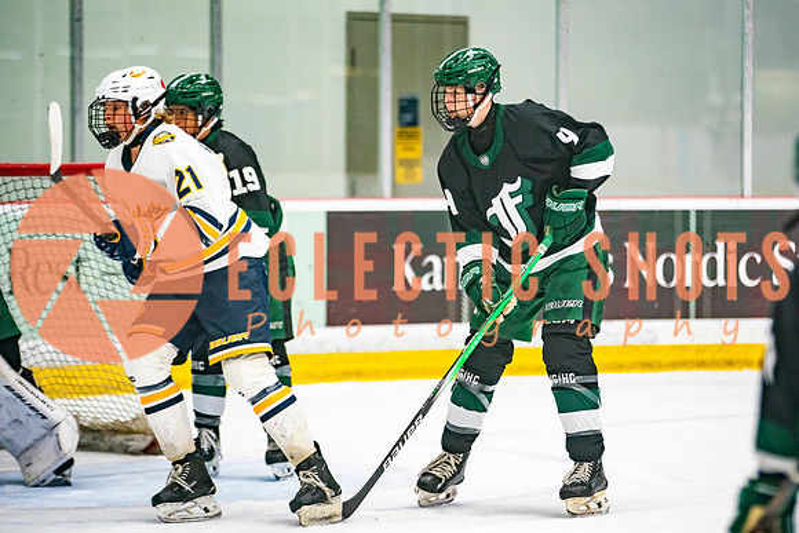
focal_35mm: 205
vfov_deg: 6.7
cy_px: 245
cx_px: 491
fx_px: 4555
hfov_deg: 10.0
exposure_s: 1/640
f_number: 2.8
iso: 3200
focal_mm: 165
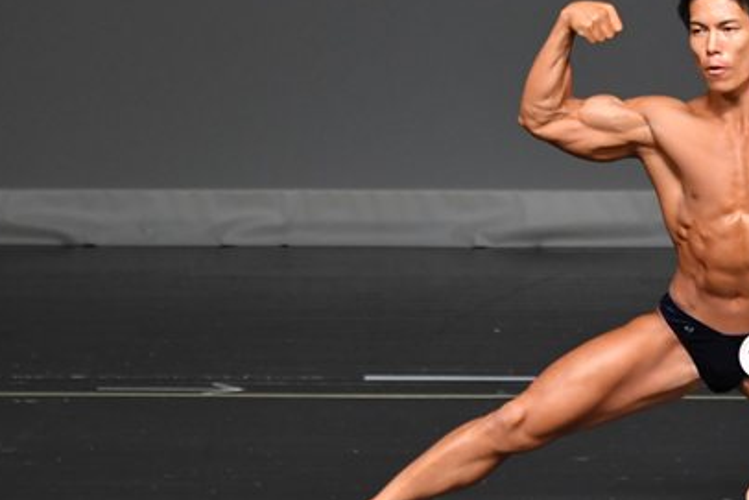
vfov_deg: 2.1
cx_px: 687
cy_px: 218
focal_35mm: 658
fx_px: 13694
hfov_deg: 3.1
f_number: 5.6
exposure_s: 1/400
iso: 2500
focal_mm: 230
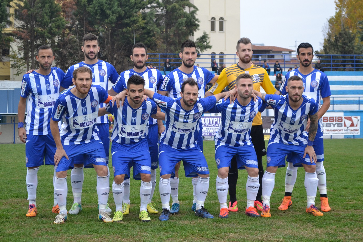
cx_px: 182
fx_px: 832
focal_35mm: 82
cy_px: 121
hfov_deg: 24.6
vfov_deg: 16.6
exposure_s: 1/500
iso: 1250
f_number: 5.6
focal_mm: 55
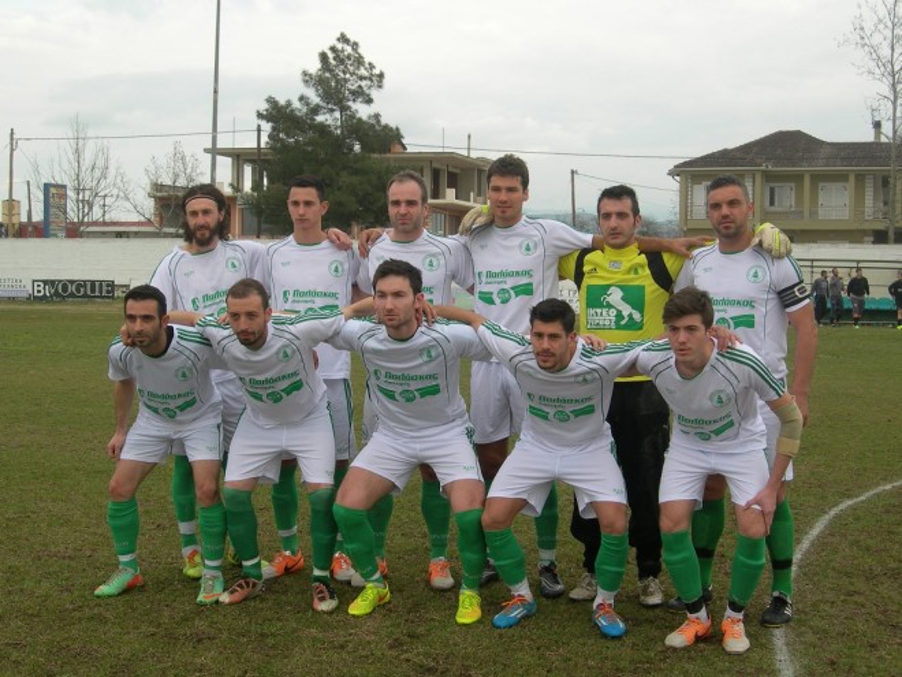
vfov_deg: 28.6
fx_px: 1329
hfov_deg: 37.5
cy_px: 338
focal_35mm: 51
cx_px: 451
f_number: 5.4
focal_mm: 10.6
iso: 50
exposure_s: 1/115
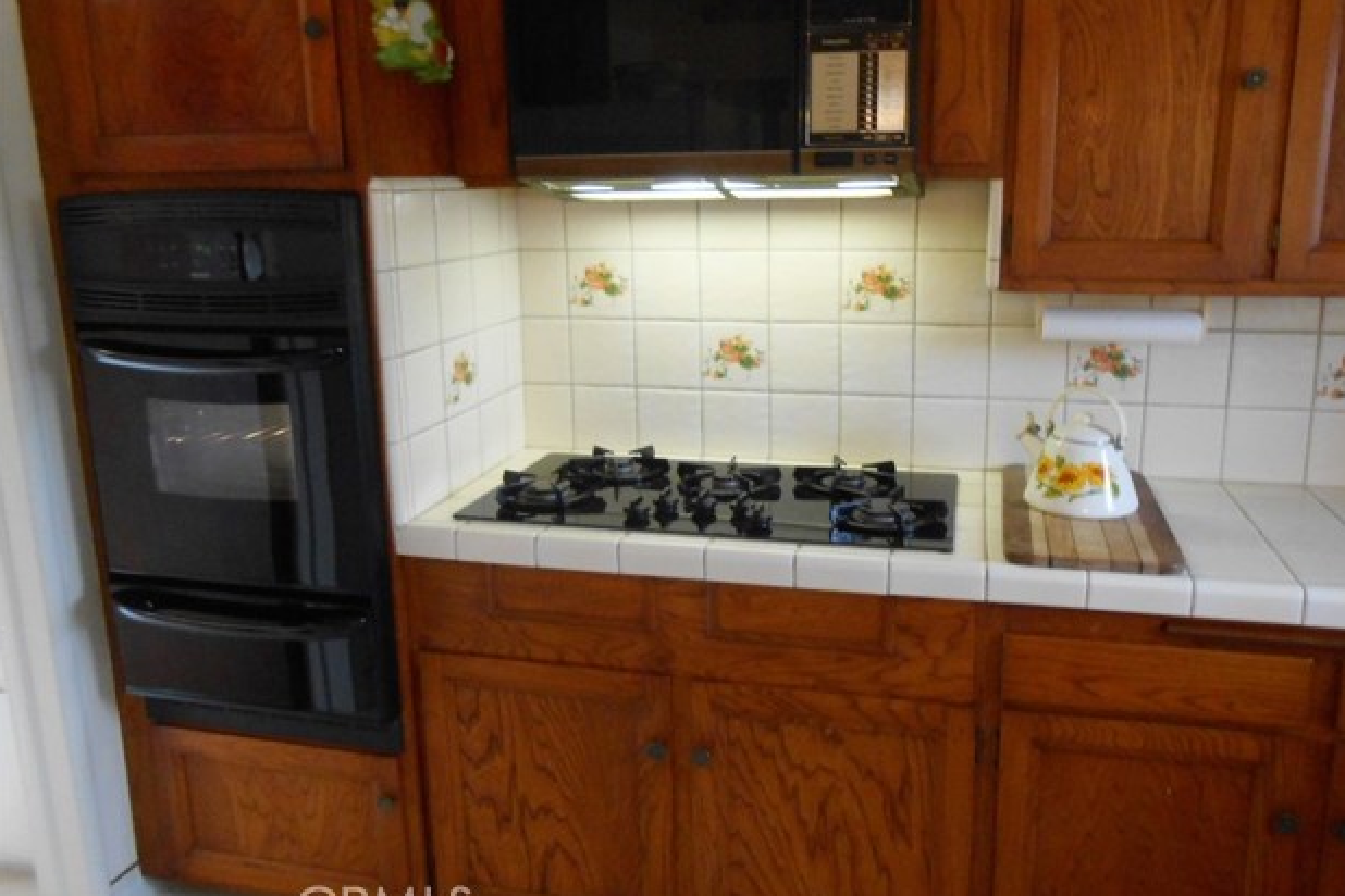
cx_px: 690
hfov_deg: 65.5
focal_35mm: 28
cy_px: 415
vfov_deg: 46.4
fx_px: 1046
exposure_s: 1/30
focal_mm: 4.6
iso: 250
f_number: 3.5
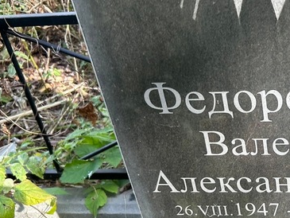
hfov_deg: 31.5
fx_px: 478
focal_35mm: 57
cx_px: 283
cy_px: 149
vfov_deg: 25.5
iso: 40
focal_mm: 5.7
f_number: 1.5
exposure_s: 1/177
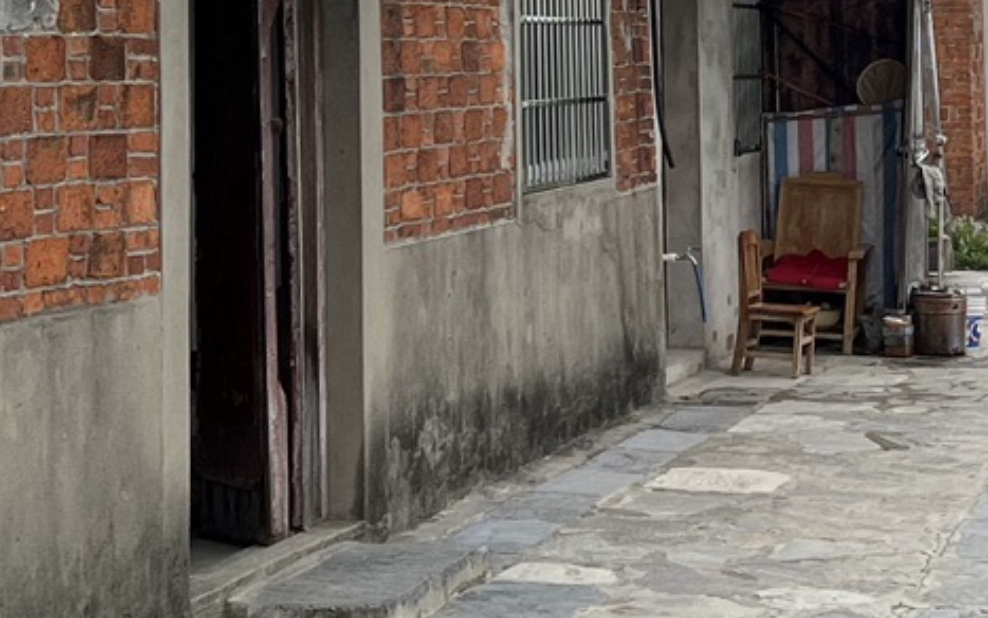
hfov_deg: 17.3
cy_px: -40
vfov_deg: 11.0
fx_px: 3178
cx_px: 973
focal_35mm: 118
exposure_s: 1/1669
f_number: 1.5
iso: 50
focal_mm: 5.7
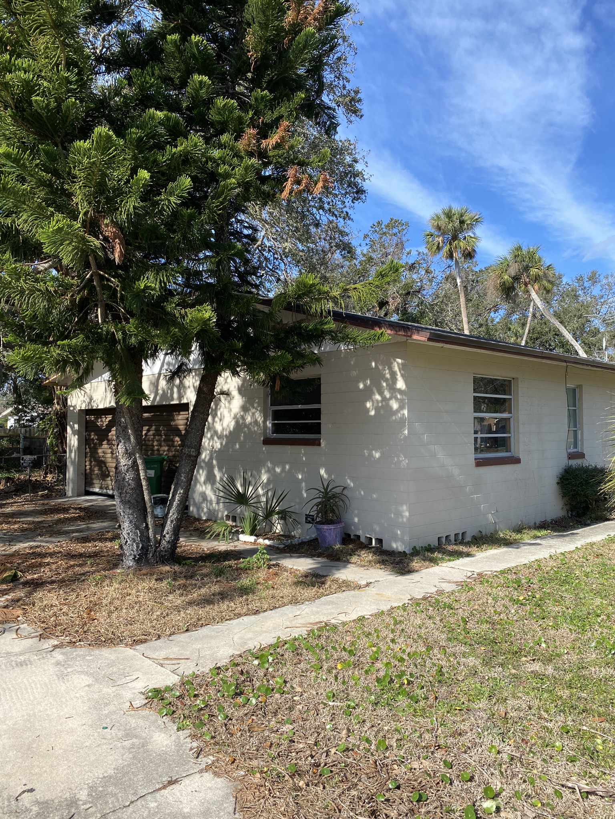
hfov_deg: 53.1
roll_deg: +0.1
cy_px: 410
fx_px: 616
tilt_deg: +2.5
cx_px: 308
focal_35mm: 26
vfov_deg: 67.3
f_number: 1.8
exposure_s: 1/1961
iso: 32
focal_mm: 4.25
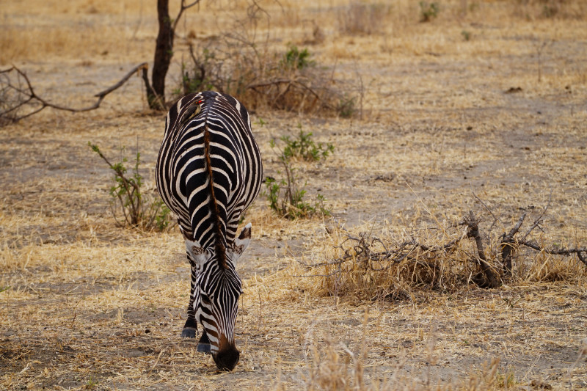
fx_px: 3497
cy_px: 196
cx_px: 294
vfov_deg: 6.4
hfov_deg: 9.6
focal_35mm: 214
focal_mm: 143
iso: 100
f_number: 5
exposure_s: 1/250
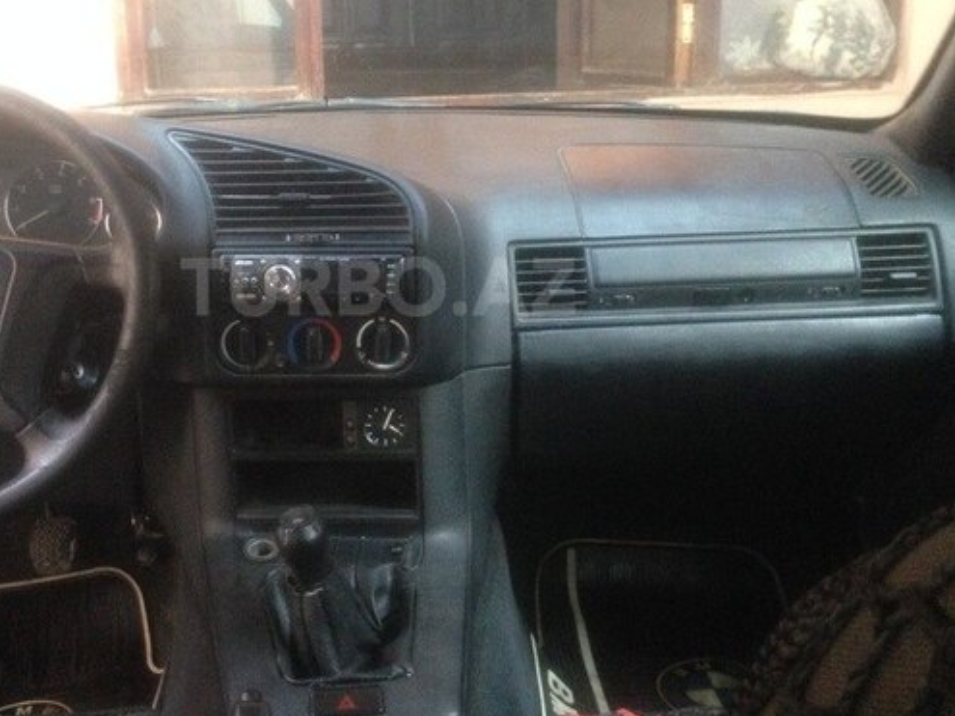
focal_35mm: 44
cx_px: 378
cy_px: 287
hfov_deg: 42.7
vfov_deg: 32.8
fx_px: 1214
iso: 500
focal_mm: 4.12
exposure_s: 1/15
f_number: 2.4
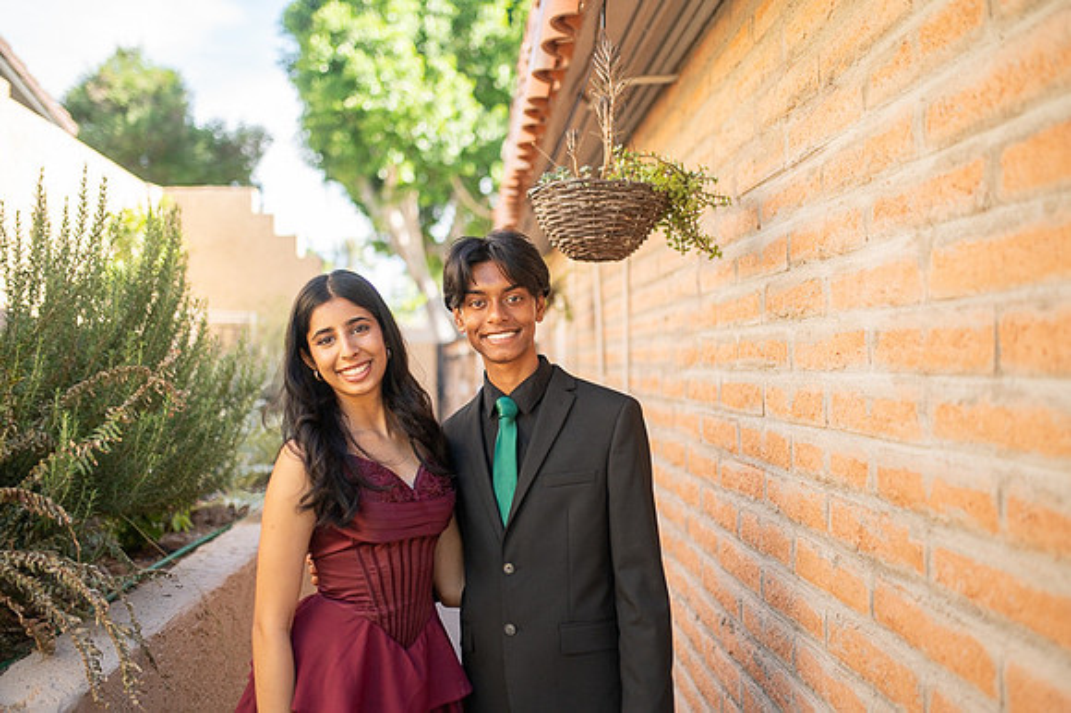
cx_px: 536
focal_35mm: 35
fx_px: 1041
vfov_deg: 37.8
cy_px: 356
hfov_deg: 54.5
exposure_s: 1/4000
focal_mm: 35
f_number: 1.4
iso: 400
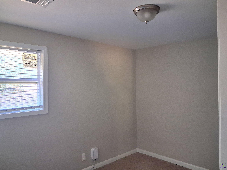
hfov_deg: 65.3
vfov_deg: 51.4
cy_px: 85
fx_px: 177
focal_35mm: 27
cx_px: 114
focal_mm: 4
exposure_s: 1/40
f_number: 1.8
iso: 500
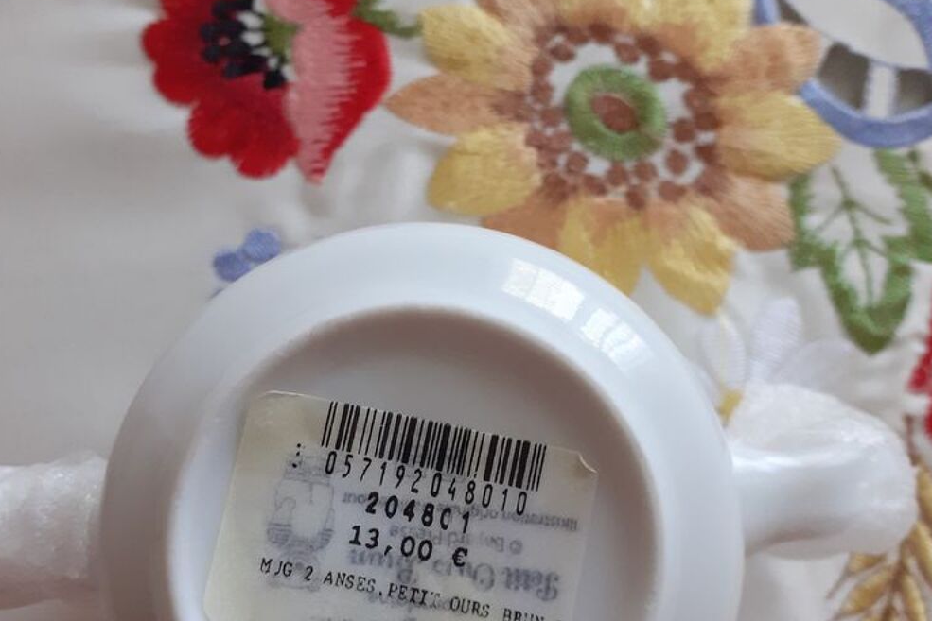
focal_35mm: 38
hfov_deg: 50.7
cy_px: 344
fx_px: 984
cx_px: 466
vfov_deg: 35.0
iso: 250
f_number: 1.9
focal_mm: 3.6
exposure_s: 1/50
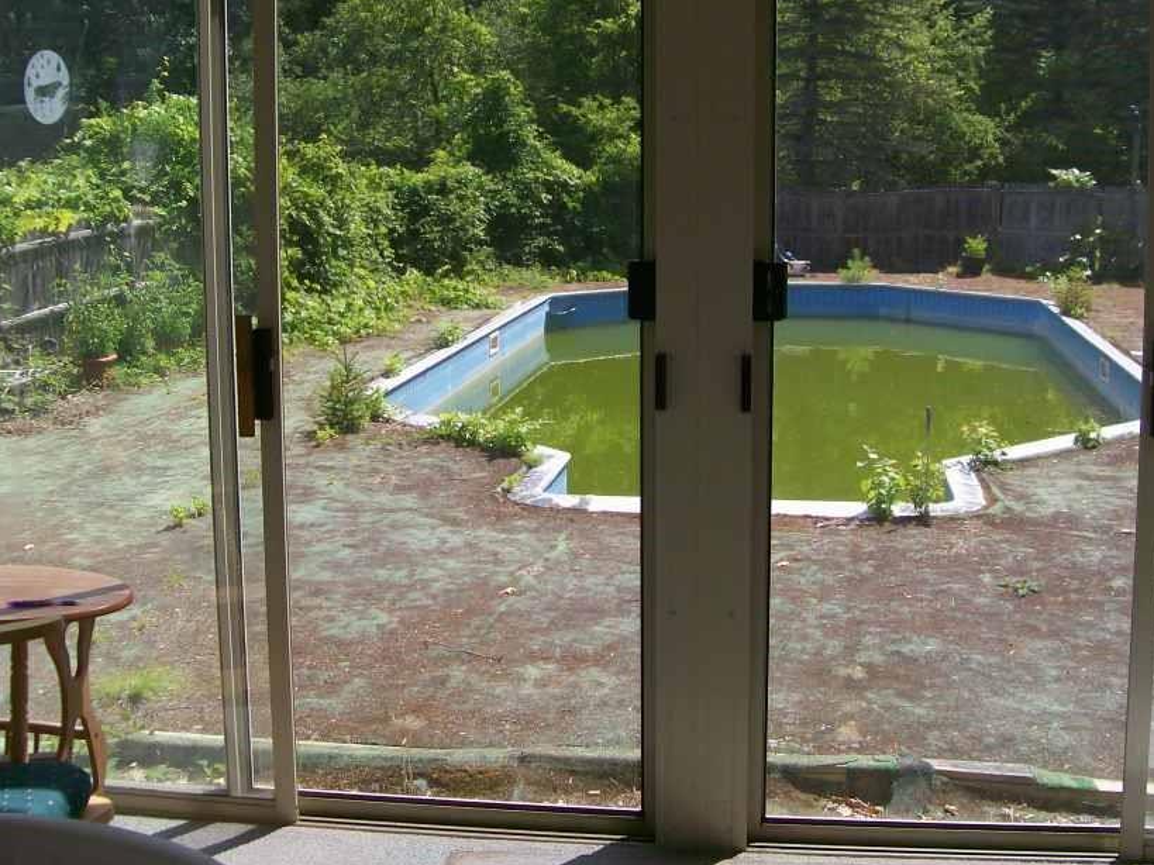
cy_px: 349
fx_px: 1500
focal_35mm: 45
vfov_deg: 32.1
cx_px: 620
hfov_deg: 42.1
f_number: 2.7
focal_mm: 6
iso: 80
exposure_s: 1/817
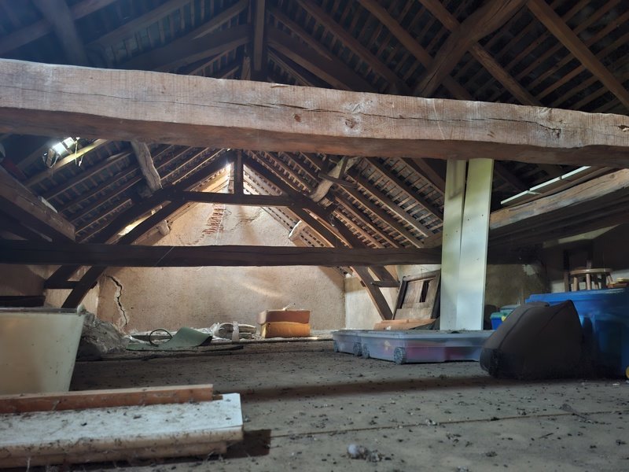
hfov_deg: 73.9
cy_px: 236
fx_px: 418
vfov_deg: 58.9
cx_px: 314
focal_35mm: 23
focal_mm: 5.54
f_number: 1.8
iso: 1250
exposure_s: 1/17
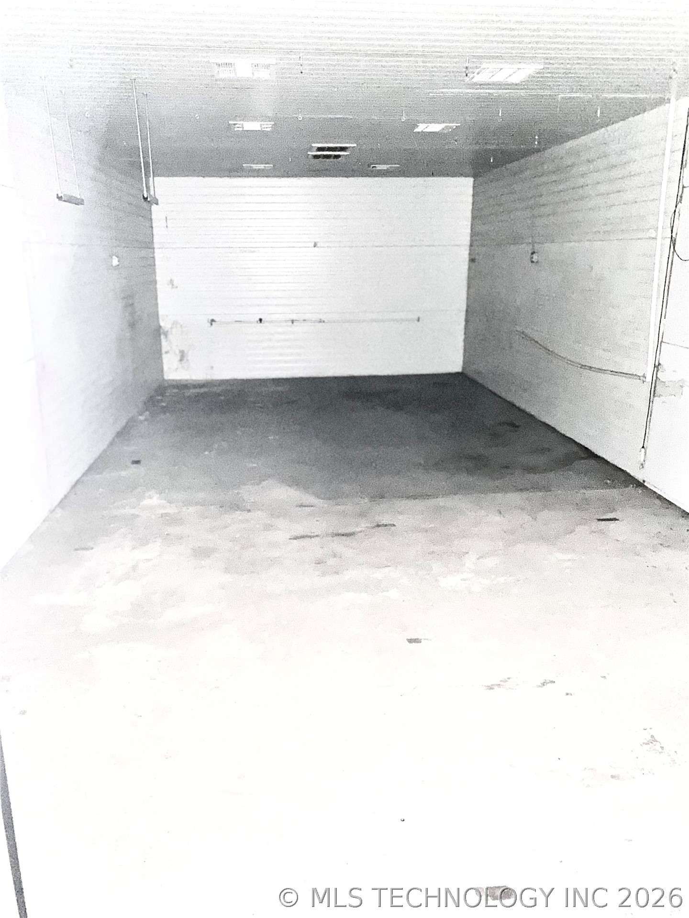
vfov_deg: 67.3
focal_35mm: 26
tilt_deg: -16.5
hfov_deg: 53.1
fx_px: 690
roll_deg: -0.8
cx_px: 344
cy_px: 459
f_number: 1.8
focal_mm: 4.25
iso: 800
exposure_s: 1/4
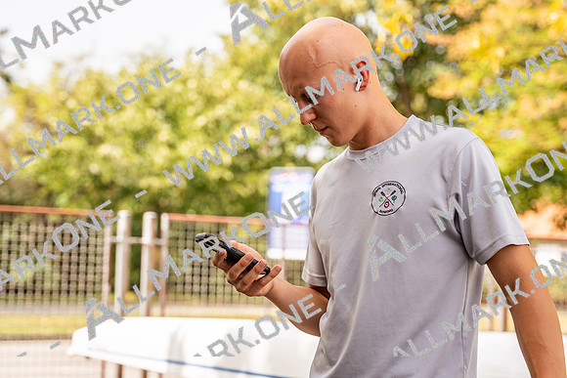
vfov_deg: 15.4
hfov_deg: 22.9
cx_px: 284
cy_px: 189
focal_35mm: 89
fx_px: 1402
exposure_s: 1/1000
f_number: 2.8
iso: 100
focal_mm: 59.6
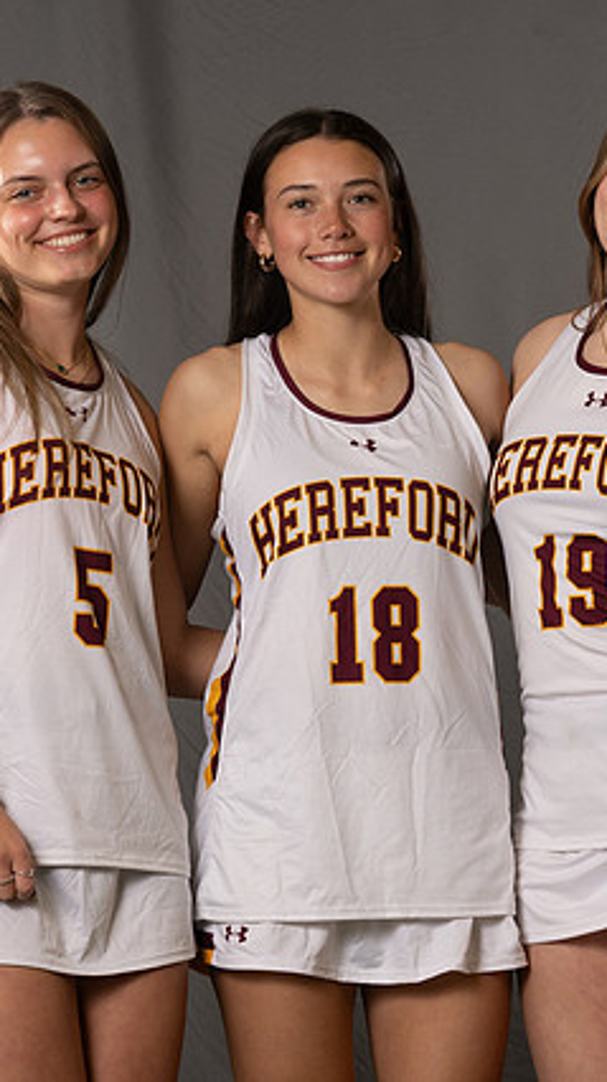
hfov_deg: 5.7
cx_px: 486
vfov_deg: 10.1
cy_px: 541
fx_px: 6107
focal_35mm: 213
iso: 125
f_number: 6.3
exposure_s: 1/160
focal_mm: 90
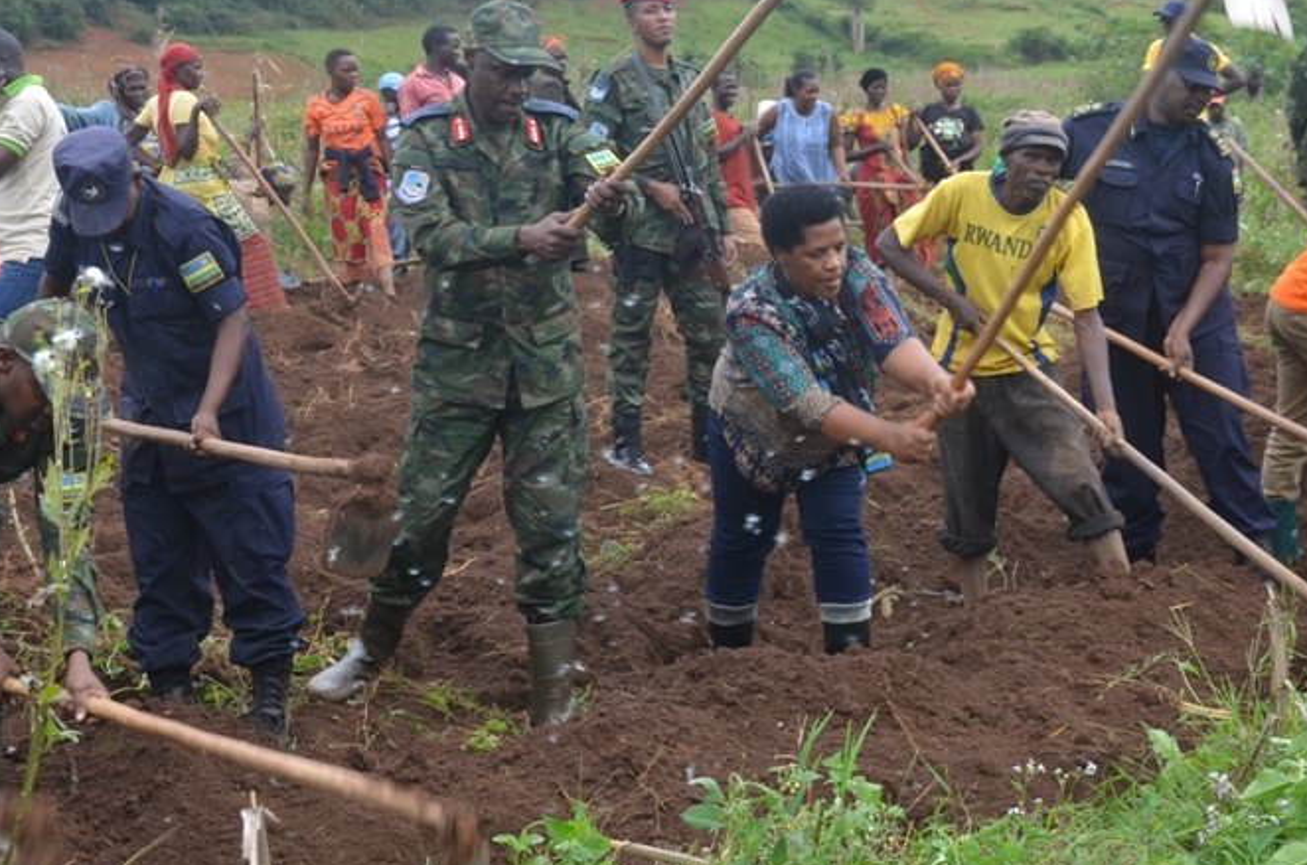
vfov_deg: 17.6
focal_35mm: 77
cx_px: 734
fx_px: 2789
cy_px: 251
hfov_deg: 26.4
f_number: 6.3
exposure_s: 1/160
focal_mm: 34
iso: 100
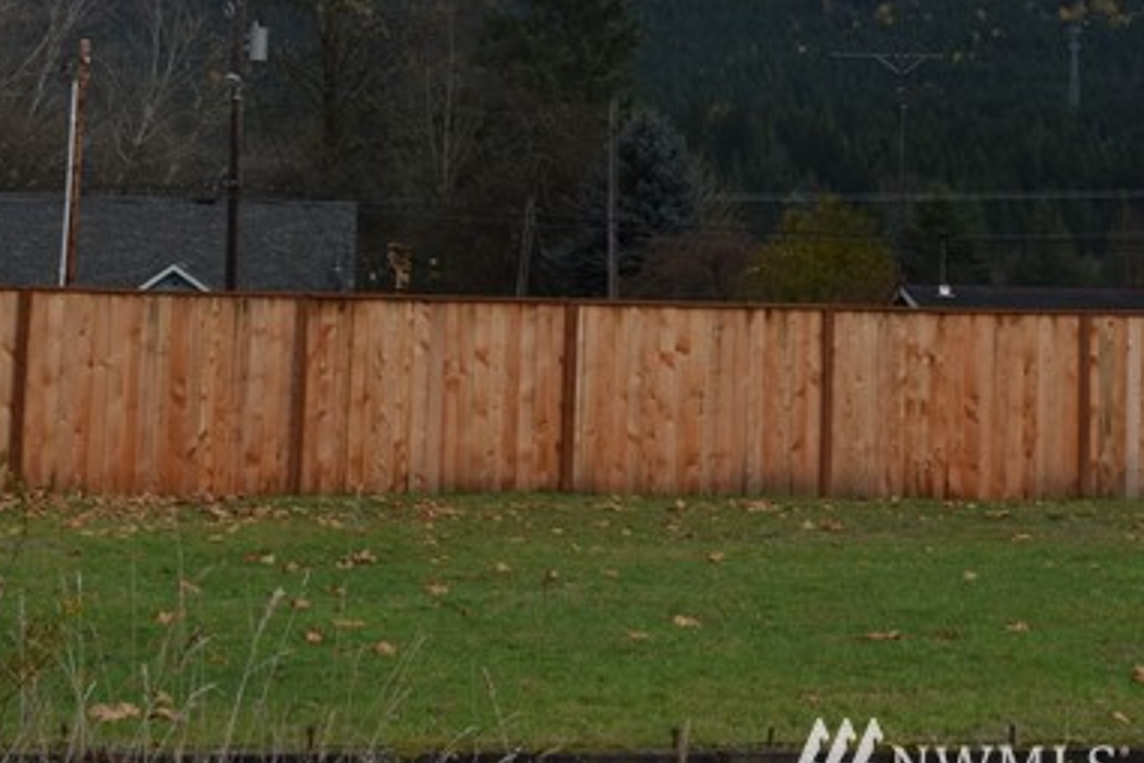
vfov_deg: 14.0
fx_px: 2987
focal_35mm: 94
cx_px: 961
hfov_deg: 21.3
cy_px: -219
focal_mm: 22
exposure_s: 1/200
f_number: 7.1
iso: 100
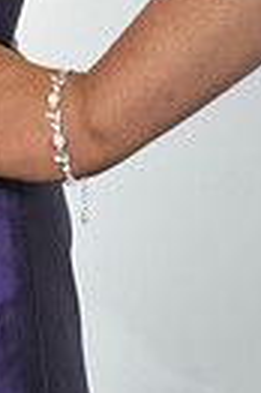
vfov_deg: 5.7
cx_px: -162
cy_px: -399
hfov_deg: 3.9
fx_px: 3860
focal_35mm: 354
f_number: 7.1
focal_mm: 80
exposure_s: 1/160
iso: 1000
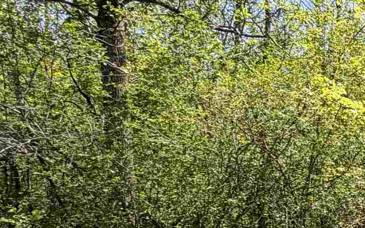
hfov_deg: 24.4
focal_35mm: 61
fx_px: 607
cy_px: 231
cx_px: 574
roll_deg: +2.1
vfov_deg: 20.6
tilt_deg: -4.0
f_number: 2.2
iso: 50
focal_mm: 2.22
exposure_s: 1/502
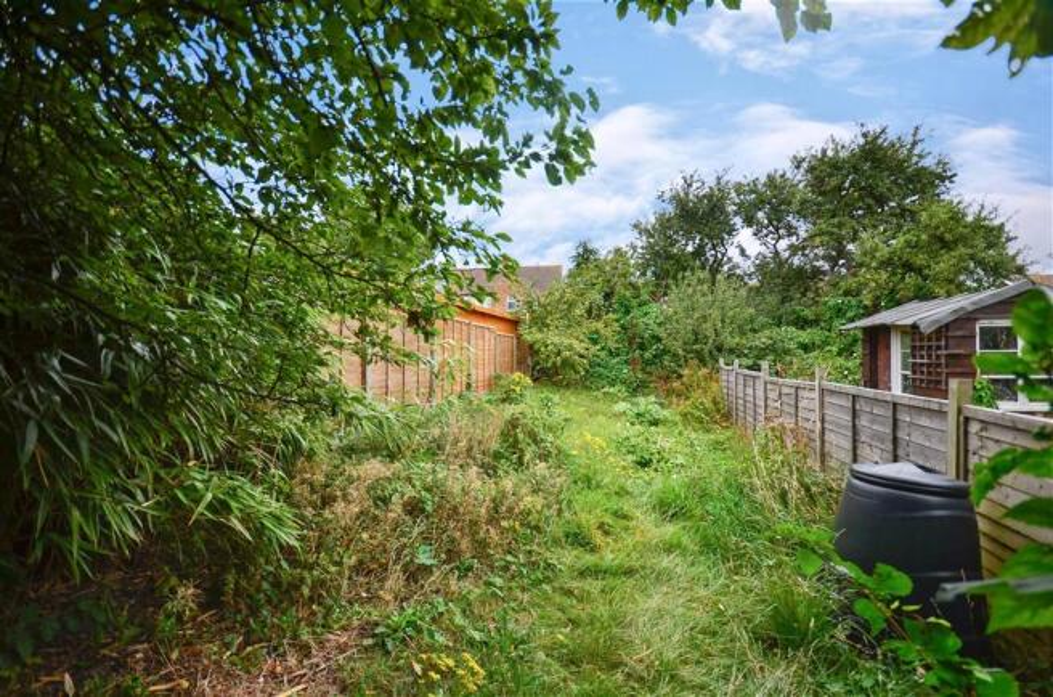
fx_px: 438
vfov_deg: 77.0
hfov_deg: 100.5
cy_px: 348
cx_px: 526
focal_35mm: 15
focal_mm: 10
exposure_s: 1/80
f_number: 4.5
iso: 100
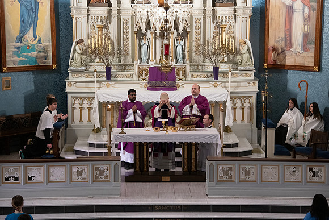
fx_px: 1060
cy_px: 110
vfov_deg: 11.8
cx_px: 164
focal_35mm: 116
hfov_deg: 17.6
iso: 4000
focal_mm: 116
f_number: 8
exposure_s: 1/100
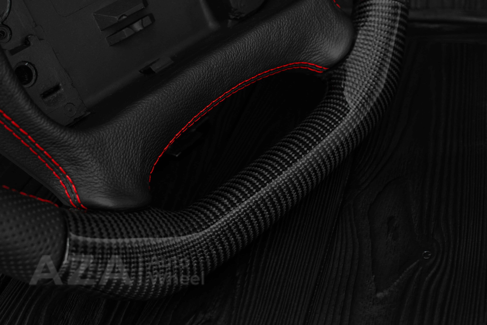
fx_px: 710
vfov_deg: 25.8
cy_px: 162
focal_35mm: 52
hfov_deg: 37.8
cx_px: 244
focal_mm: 35
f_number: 6.3
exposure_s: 1/125
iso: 500
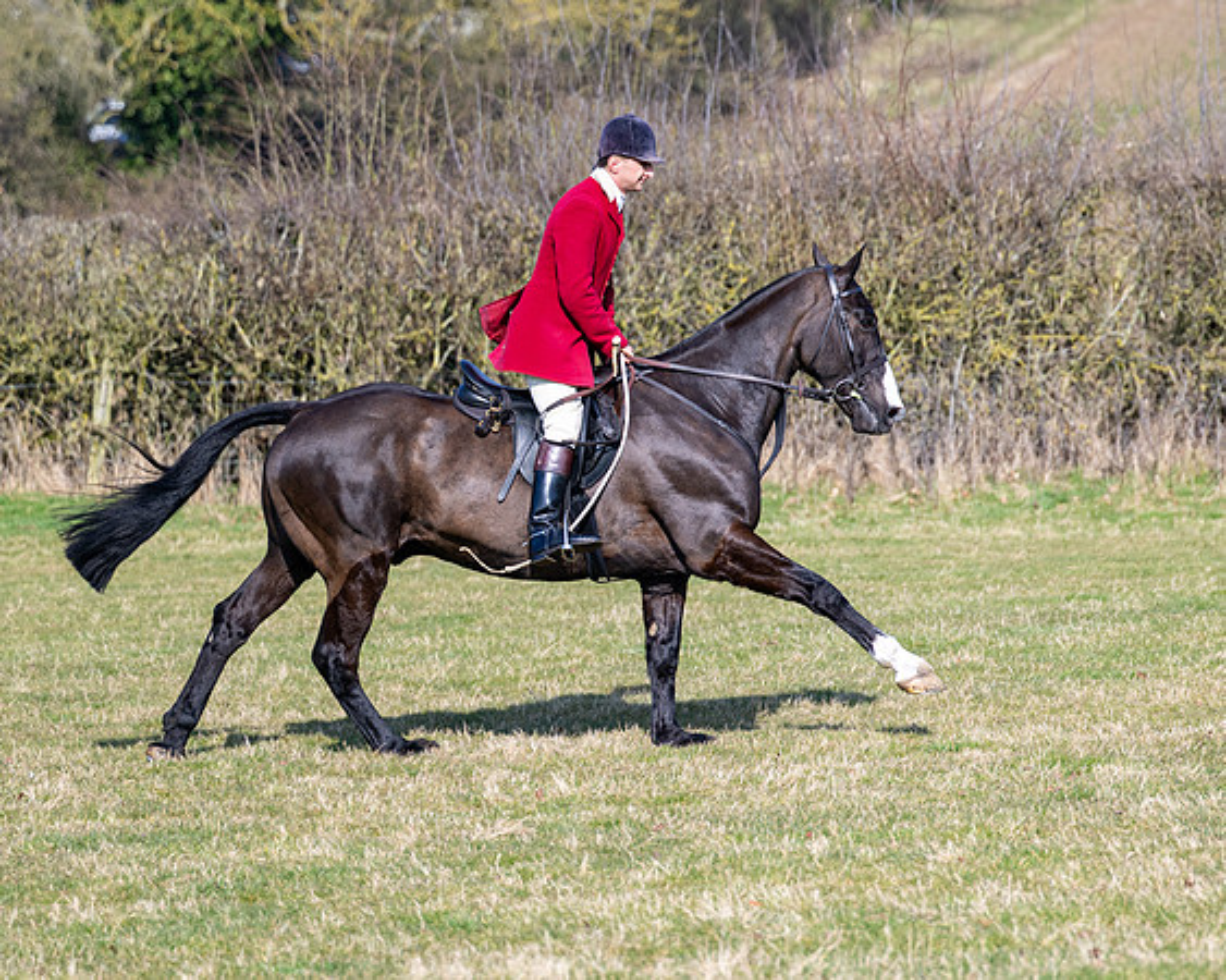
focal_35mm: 200
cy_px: 557
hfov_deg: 9.7
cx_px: 695
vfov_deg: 7.7
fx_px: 7251
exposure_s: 1/3200
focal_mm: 104
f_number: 2.8
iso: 200
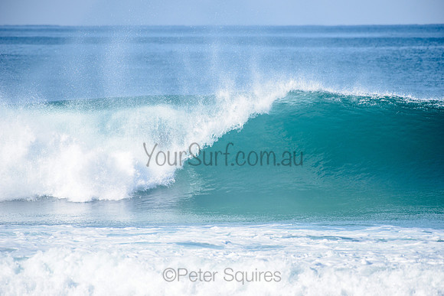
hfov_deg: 4.1
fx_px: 6168
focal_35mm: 500
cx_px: 222
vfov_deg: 2.8
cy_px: 148
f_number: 5.6
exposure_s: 1/2500
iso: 280
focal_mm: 500
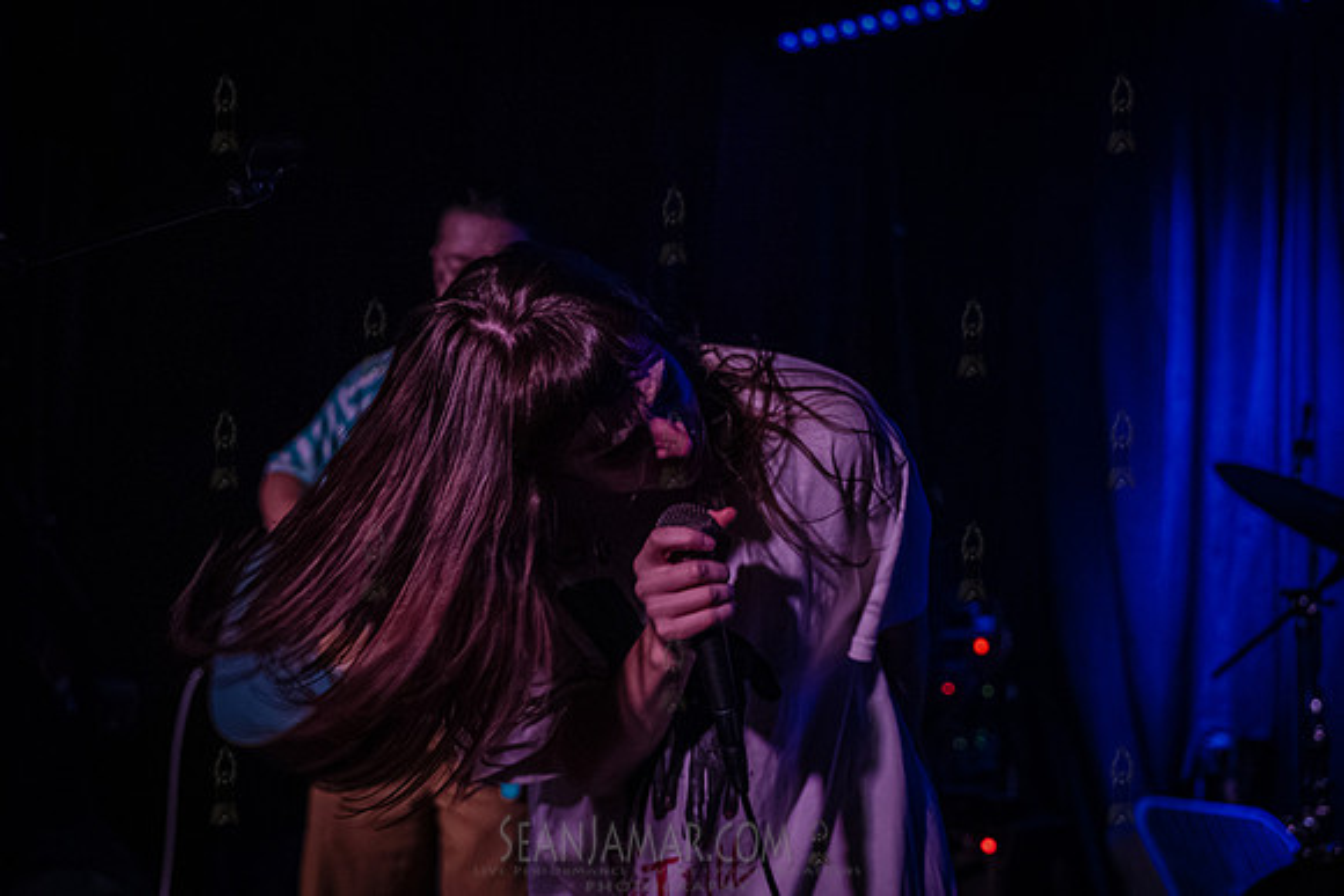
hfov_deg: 34.0
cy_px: 299
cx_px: 511
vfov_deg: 23.0
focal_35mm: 59
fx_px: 2190
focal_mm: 44
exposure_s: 1/320
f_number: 3.2
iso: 16000
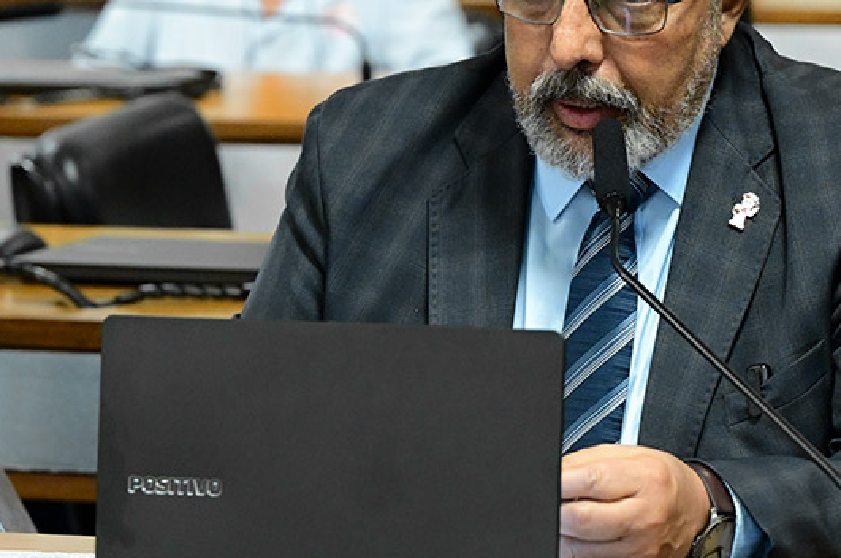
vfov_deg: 6.7
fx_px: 4757
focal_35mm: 204
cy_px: 185
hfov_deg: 10.1
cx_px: 586
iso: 4000
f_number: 3.5
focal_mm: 84
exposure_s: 1/200
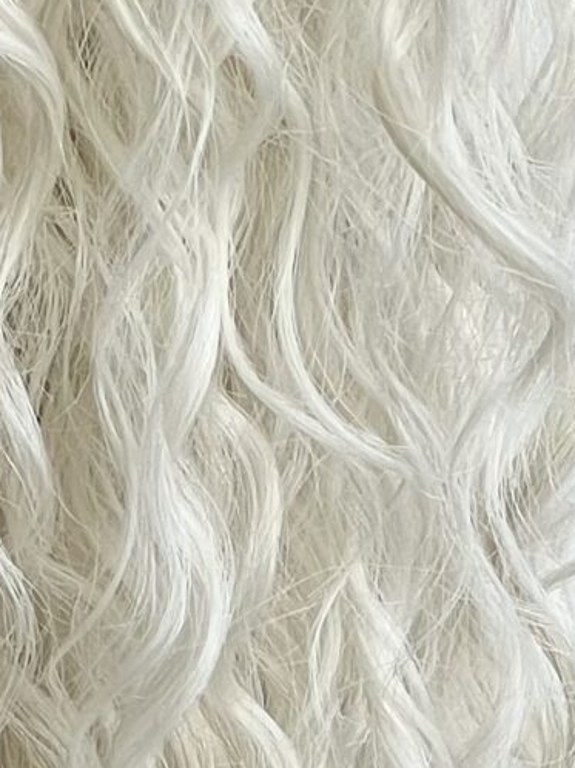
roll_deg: +0.9
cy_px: -427
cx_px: -111
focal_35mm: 396
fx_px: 8778
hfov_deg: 3.7
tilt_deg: -10.9
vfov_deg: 5.0
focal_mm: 9
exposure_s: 1/105
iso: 32
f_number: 2.8
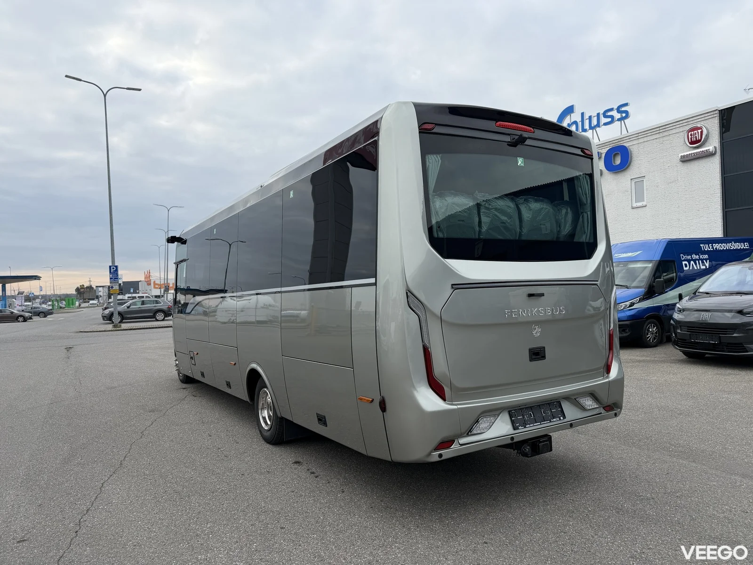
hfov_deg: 71.6
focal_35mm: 24
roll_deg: +1.5
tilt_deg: +0.5
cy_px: 282
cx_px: 376
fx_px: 522
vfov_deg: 56.8
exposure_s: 1/1493
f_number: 1.78
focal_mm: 6.76
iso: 80
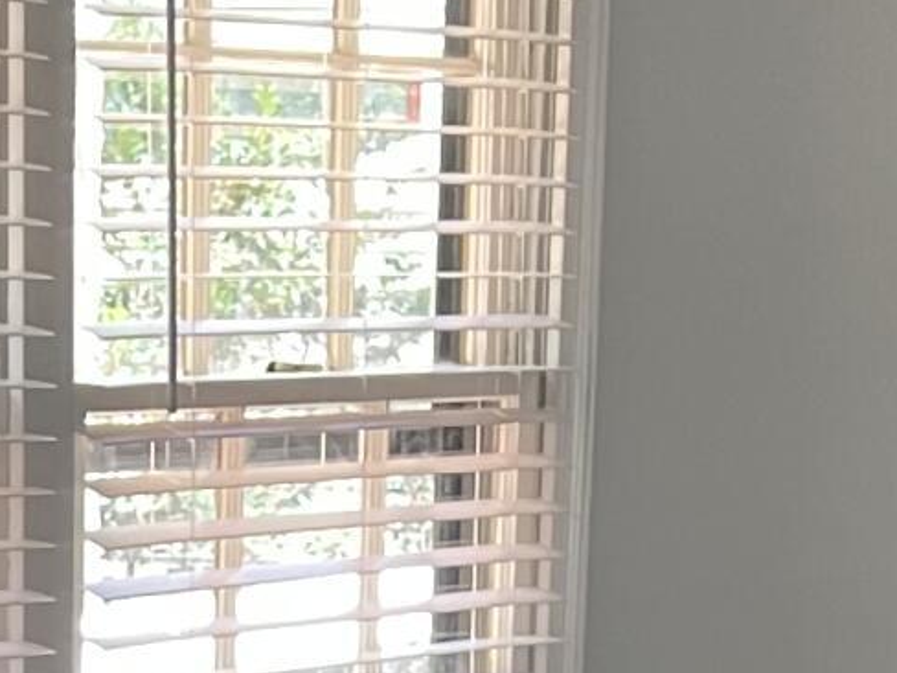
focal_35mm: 160
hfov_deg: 12.3
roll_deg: -0.4
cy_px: 1344
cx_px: 246
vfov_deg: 8.8
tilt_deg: -14.7
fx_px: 4146
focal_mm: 5.7
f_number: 1.5
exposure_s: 1/60
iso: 250
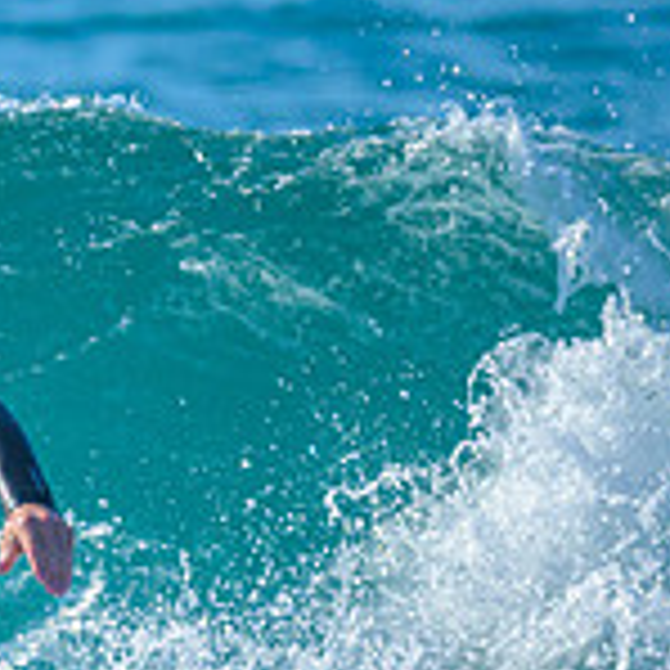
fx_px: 69373
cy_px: 654
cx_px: -700
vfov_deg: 0.6
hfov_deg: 0.6
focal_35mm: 3168
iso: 500
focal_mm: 800
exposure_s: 1/2500
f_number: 6.3
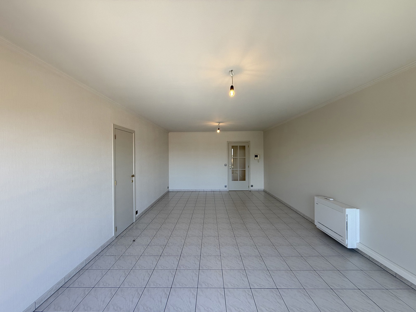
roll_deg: +0.3
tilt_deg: +0.8
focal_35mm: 14
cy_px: 156
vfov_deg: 85.7
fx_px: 168
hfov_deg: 102.1
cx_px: 208
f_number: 2.2
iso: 50
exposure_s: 1/100
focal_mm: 2.22
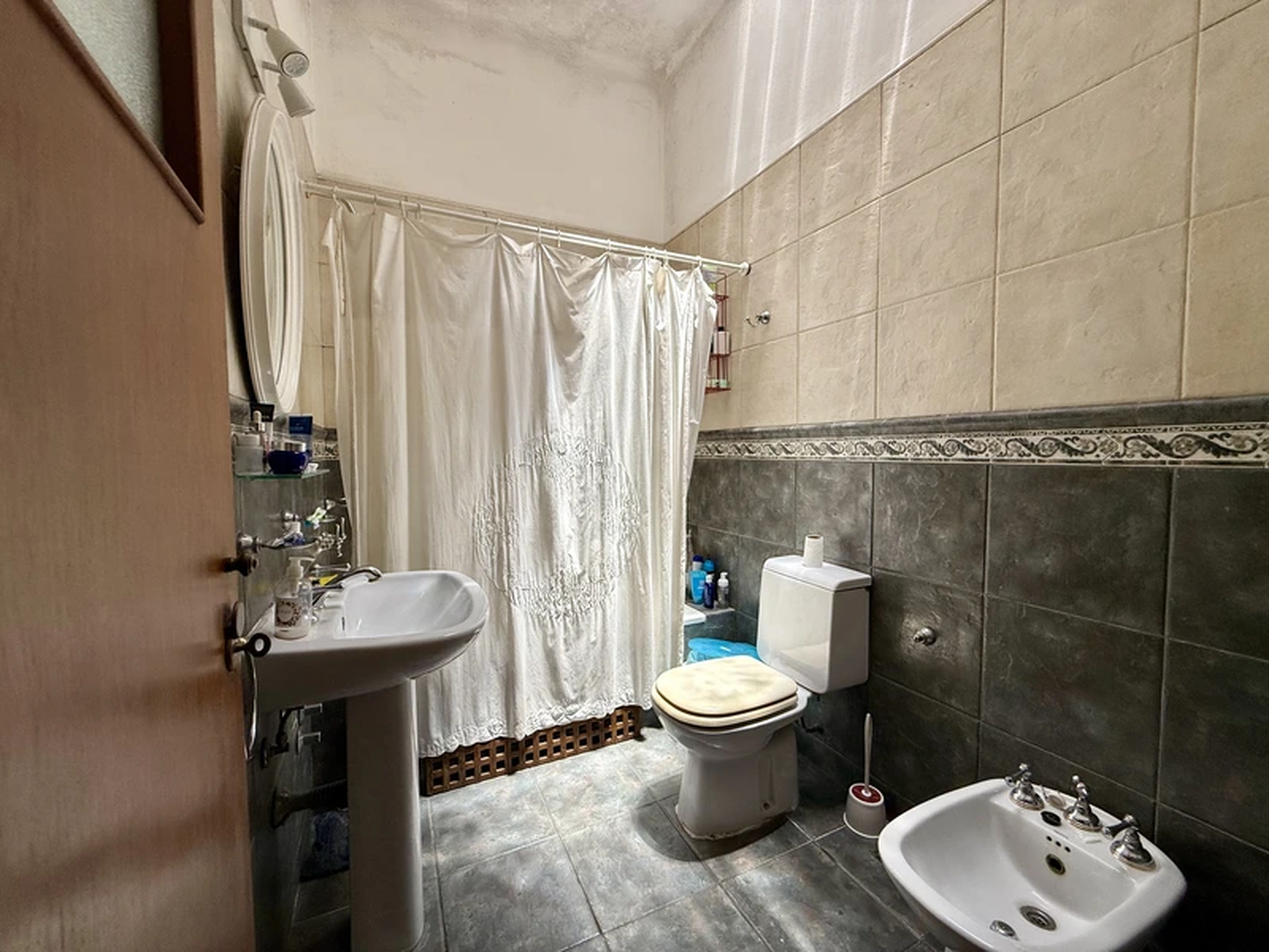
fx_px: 513
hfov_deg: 102.1
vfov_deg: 85.7
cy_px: 476
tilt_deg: -3.7
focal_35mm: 14
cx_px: 634
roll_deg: +0.3
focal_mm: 2.22
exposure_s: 1/274
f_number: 2.2
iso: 50
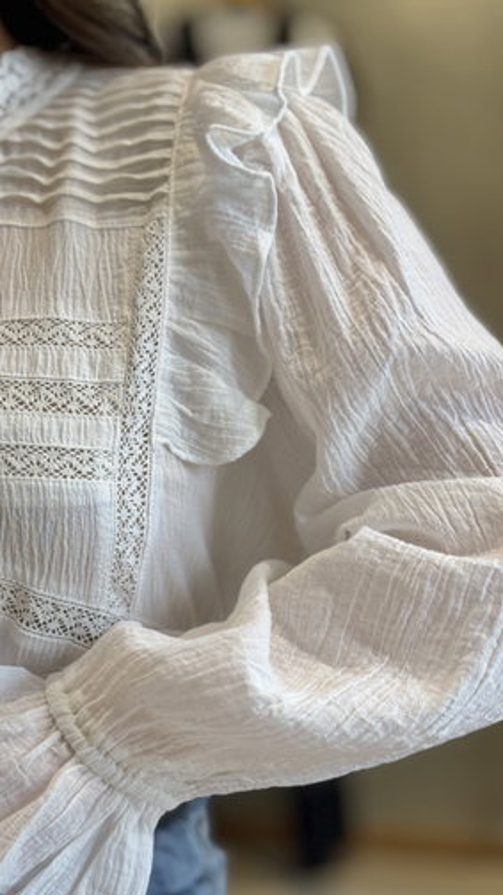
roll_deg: -1.1
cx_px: 185
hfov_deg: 20.0
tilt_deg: -1.9
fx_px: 1422
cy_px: 440
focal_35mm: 60
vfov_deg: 34.9
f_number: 1.6
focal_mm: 5.96
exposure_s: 1/100
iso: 32
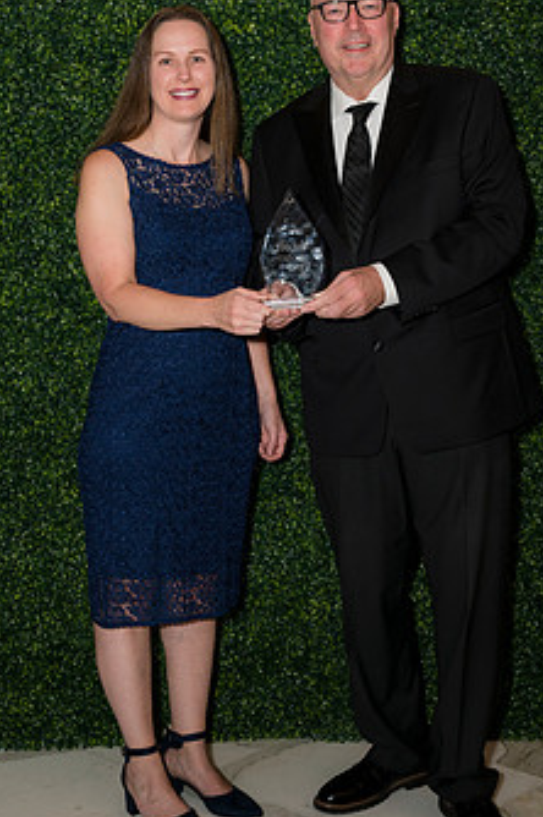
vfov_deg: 34.5
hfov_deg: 23.3
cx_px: 276
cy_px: 357
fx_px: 1315
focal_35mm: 58
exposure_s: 1/160
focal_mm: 43
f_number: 5
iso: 400
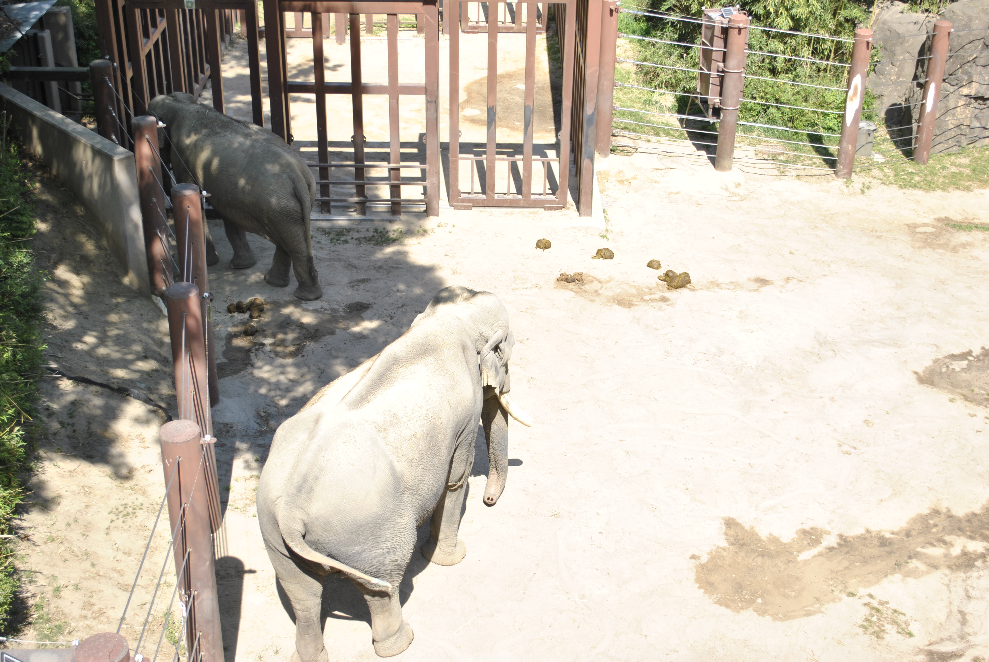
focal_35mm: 51
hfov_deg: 38.8
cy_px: 331
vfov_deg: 26.6
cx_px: 494
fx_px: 1403
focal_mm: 34
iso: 100
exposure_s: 1/250
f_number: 5
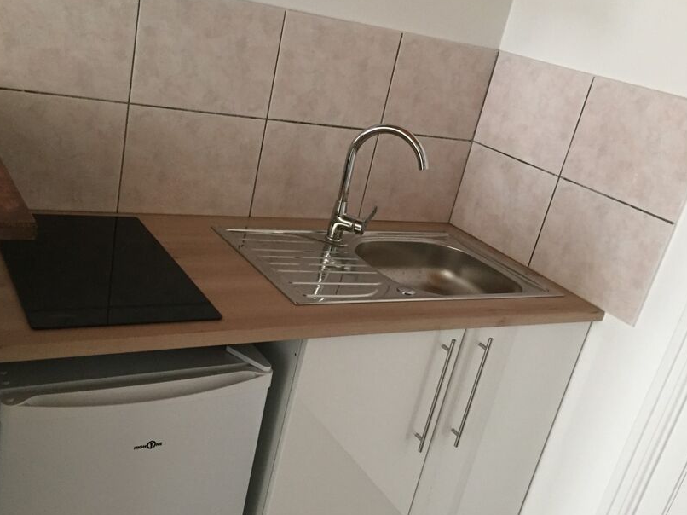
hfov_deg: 51.3
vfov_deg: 39.6
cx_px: 320
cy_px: 281
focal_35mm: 36
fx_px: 714
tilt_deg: -20.8
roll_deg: -13.4
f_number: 2.2
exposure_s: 1/33
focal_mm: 4.15
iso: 250
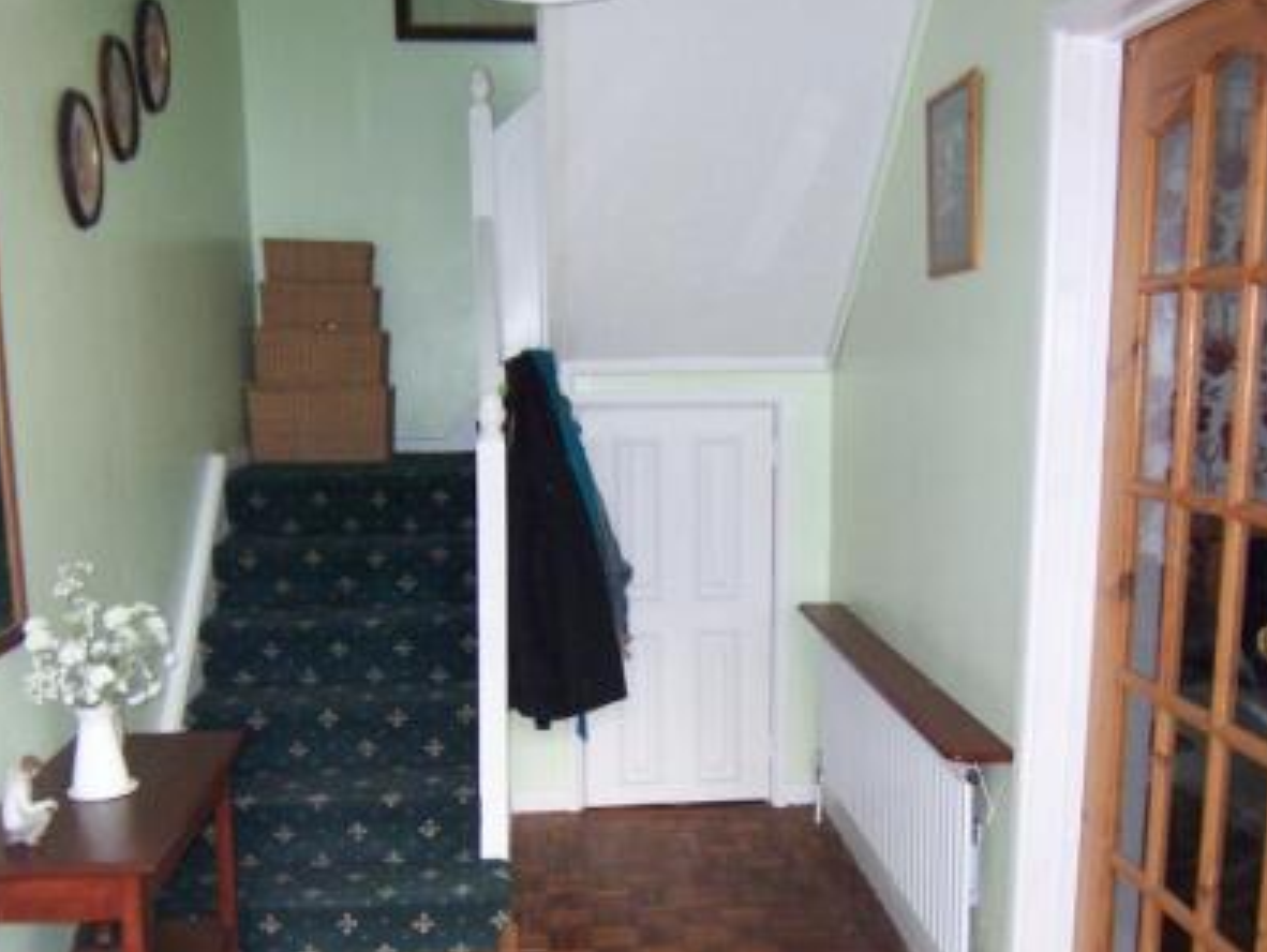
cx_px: 661
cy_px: 584
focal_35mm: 34
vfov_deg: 41.6
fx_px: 1245
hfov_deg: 53.9
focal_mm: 3.8
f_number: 2.8
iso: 200
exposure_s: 1/30
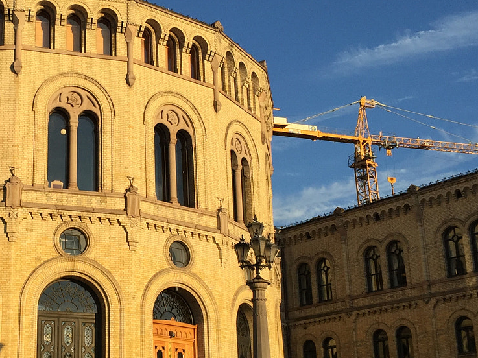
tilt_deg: +15.8
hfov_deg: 29.6
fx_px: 870
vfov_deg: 23.2
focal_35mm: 63
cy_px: 215
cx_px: 56
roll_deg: -2.2
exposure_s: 1/1199
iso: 32
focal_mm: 4.15
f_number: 2.2
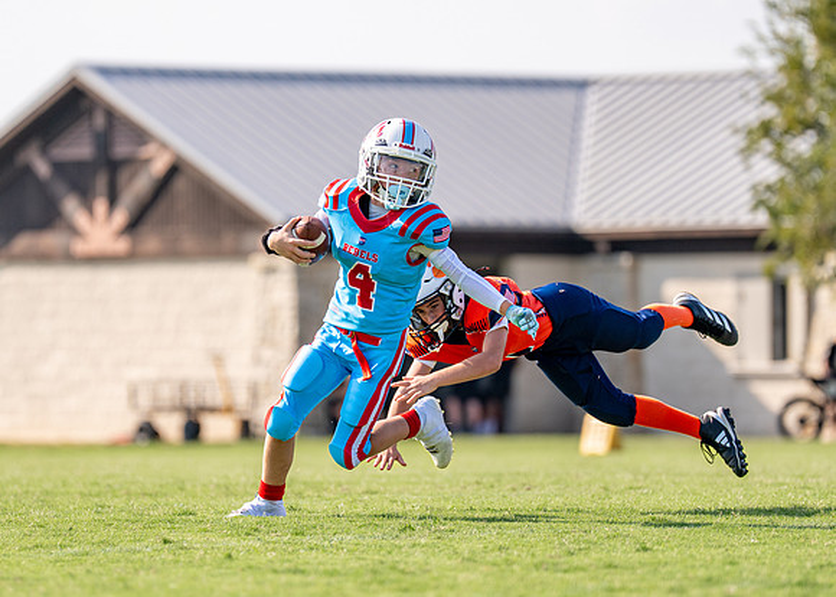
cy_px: 298
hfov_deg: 5.8
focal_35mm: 350
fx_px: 8303
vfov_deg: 4.1
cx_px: 401
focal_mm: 200
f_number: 2.8
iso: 160
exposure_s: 1/2500
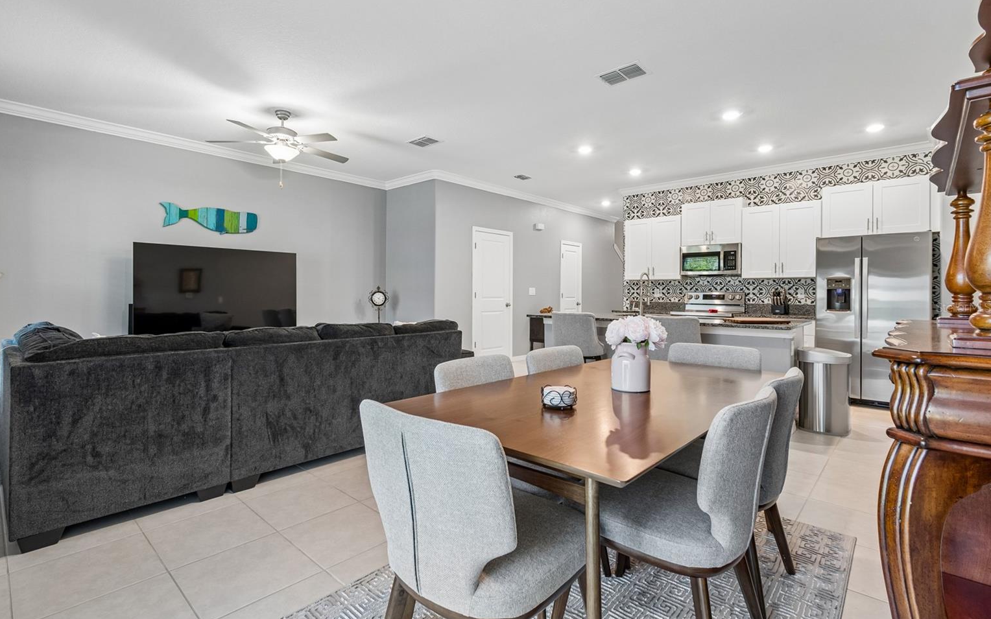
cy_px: 307
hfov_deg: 97.8
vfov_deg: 71.3
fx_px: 432
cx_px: 475
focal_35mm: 16
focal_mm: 10
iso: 100
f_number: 7.1
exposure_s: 1/2
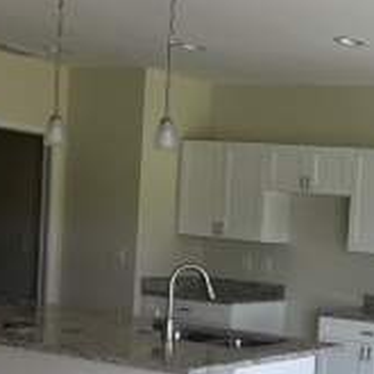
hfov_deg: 23.0
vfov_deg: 25.4
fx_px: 819
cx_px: 478
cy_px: 279
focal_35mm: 67
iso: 50
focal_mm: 5.7
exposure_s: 1/121
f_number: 1.5
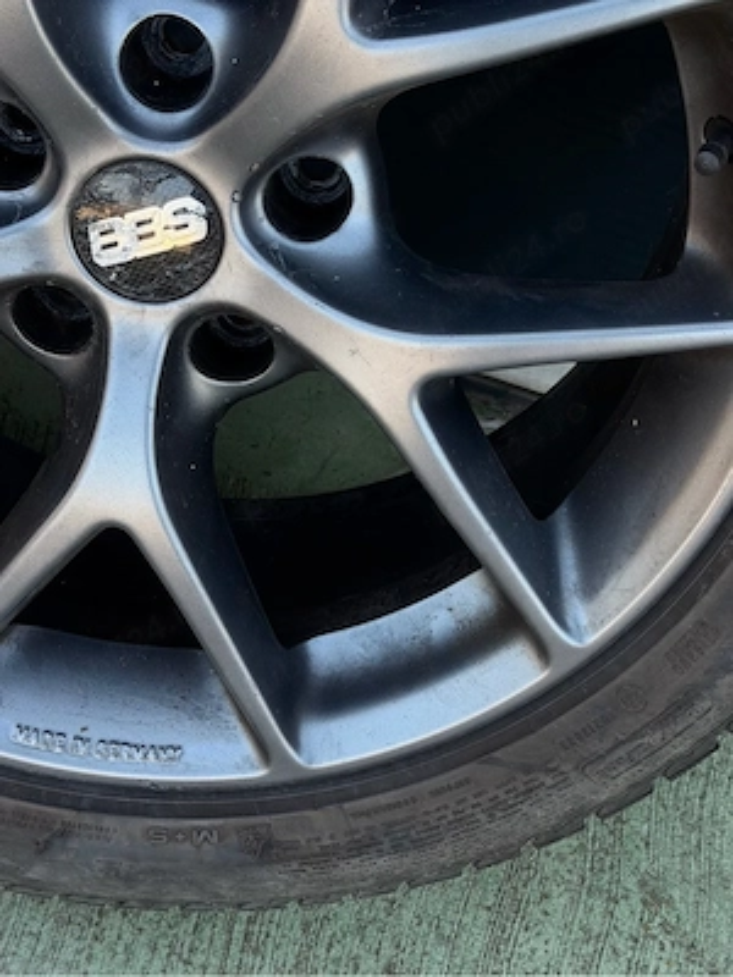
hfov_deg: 30.3
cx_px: 366
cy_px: 488
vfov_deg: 39.7
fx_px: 1355
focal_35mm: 48
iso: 64
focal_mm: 6.76
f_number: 1.78
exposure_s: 1/264
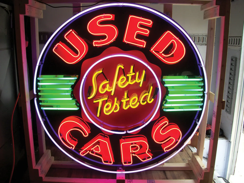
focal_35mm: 32
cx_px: 122
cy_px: 92
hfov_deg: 56.8
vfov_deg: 44.2
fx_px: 226
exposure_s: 1/125
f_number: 2.9
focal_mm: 5.7
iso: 80
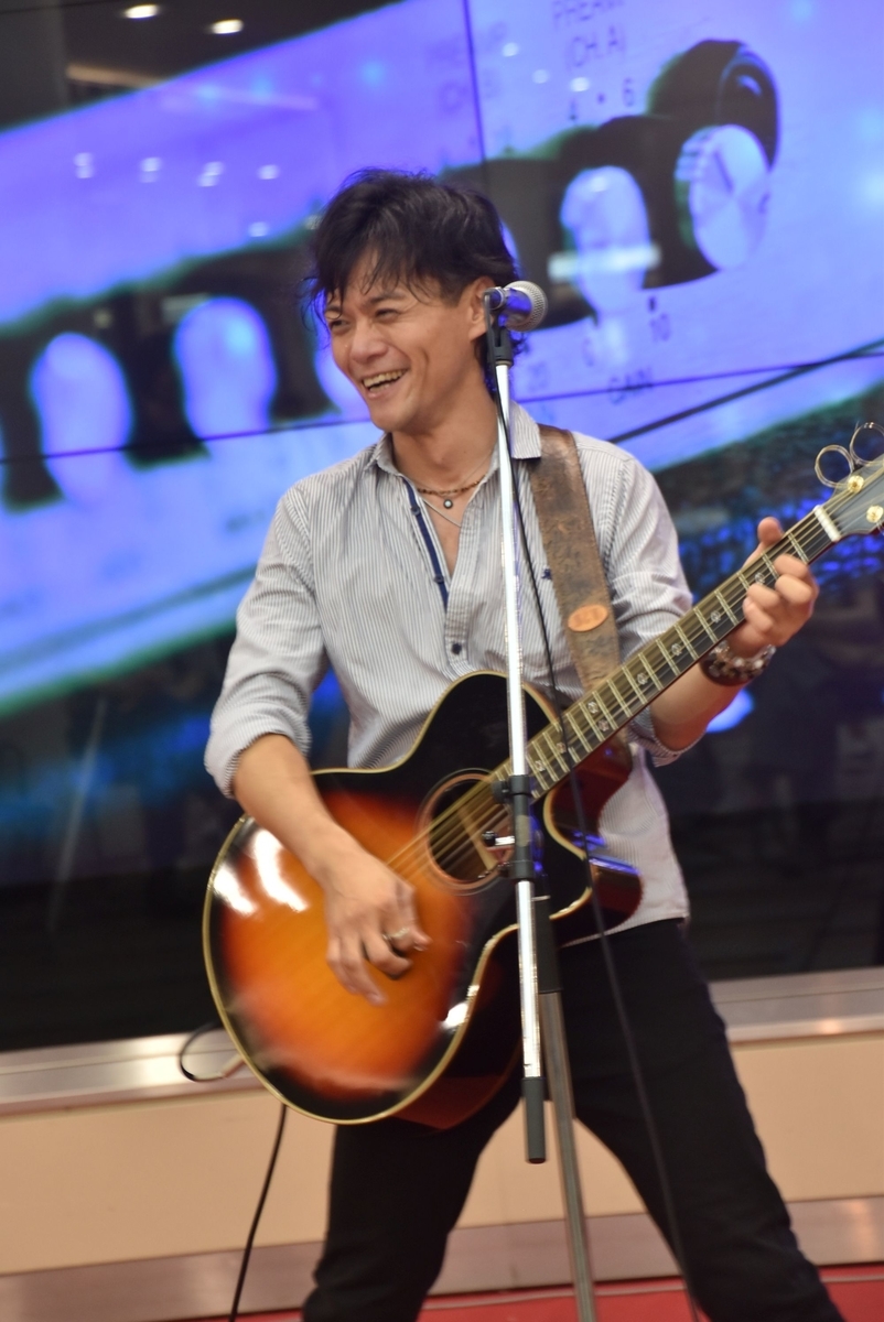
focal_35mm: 150
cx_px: 442
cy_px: 661
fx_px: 5515
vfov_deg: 13.7
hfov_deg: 9.2
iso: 720
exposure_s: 1/60
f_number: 5.6
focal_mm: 100
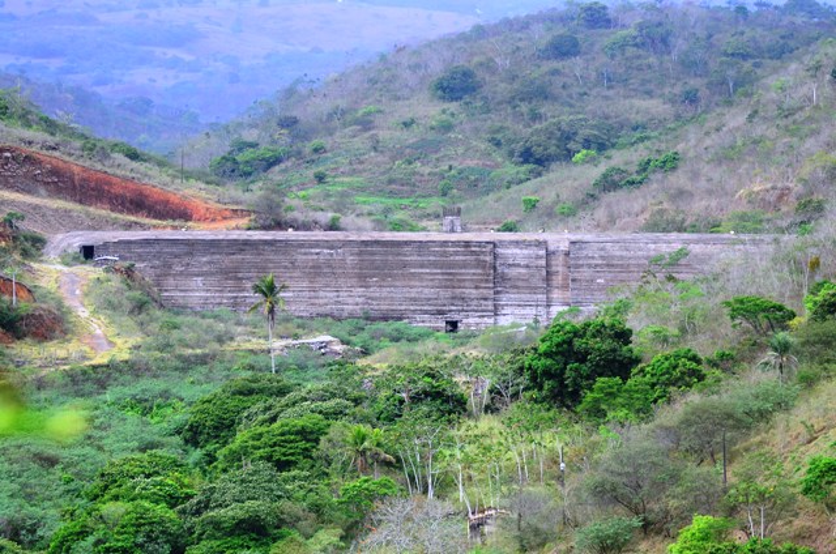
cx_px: 418
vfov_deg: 8.1
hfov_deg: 12.3
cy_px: 277
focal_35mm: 168
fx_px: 3894
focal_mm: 112
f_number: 4.5
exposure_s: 1/1000
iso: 500
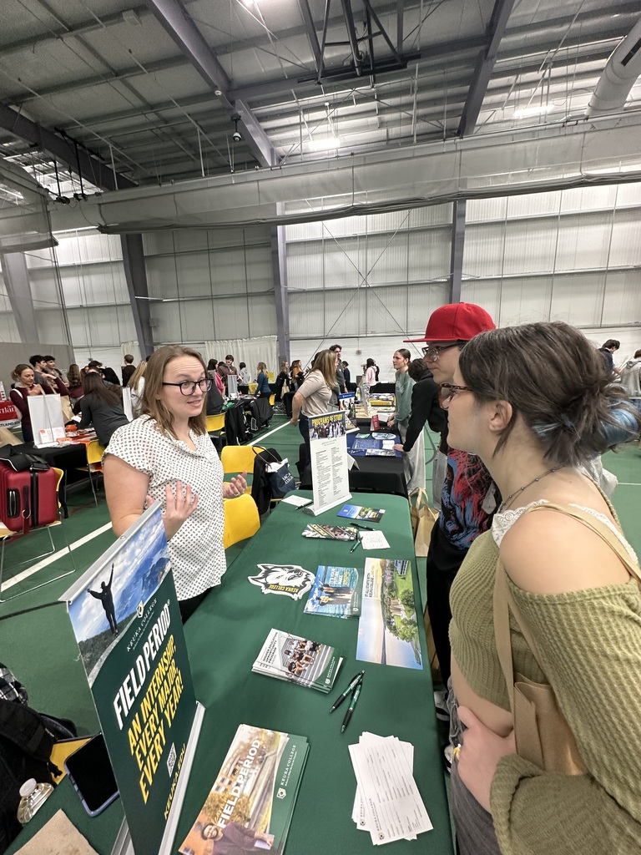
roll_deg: -1.0
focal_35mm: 14
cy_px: 428
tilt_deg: -10.9
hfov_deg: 85.7
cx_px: 320
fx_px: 346
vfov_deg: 102.1
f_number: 2.2
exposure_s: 1/60
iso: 200
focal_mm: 2.22
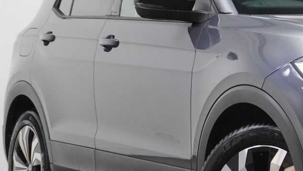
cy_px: 77
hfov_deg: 12.9
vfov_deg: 7.4
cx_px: 326
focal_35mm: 163
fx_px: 1312
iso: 3200
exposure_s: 1/160
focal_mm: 41
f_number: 5.6
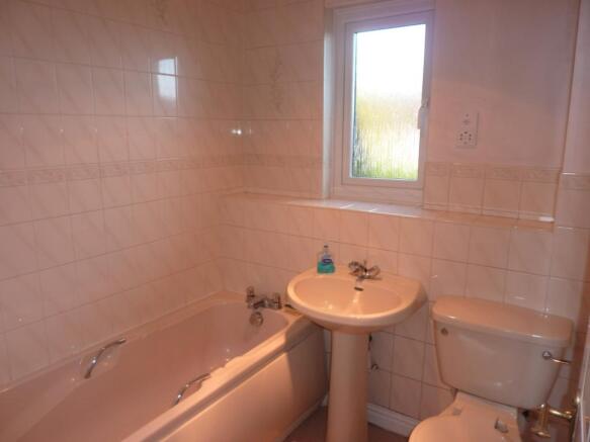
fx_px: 426
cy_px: 221
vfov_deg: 54.9
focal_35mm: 25
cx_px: 295
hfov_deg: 69.4
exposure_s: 1/30
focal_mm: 4.1
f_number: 3.3
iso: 100
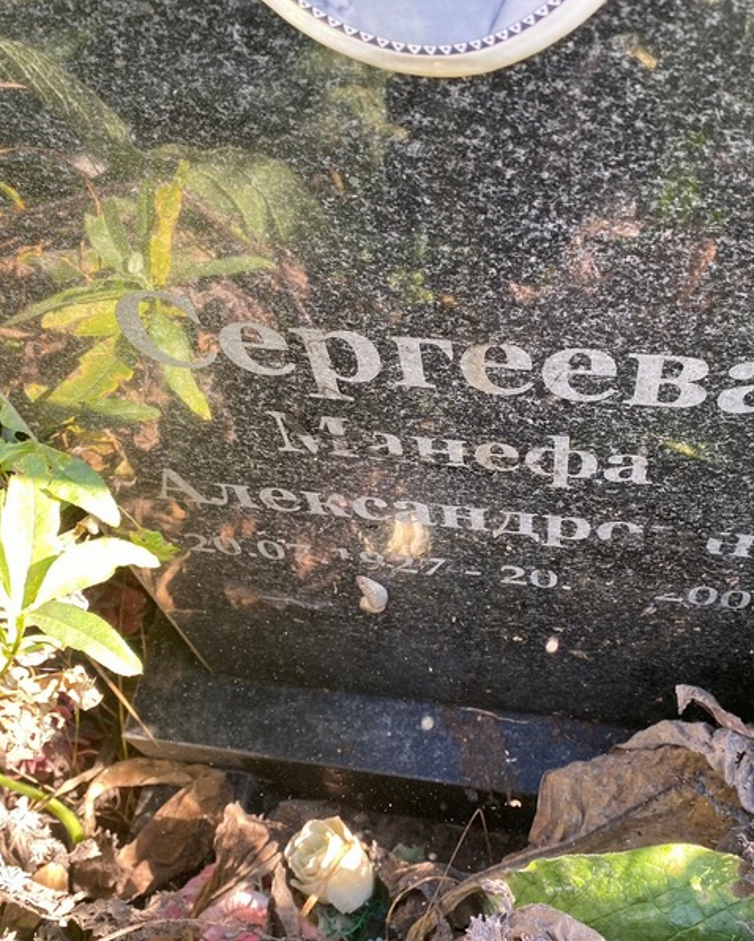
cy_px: 470
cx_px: 478
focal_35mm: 34
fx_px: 948
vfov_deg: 52.8
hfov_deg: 43.0
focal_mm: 4.25
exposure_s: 1/121
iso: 50
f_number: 1.8
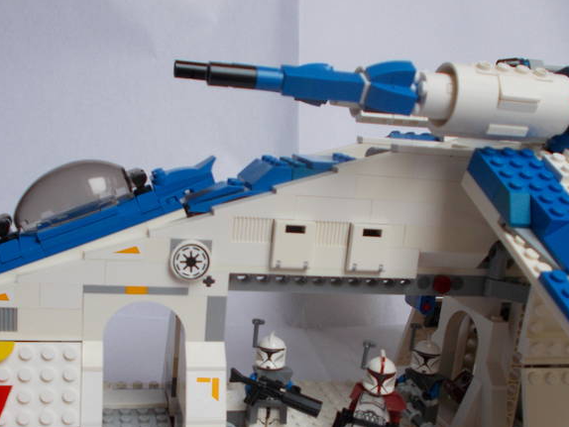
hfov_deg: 40.4
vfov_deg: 30.6
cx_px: 262
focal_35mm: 47
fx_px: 773
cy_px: 300
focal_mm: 5.3
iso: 80
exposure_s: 1/160
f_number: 3.4
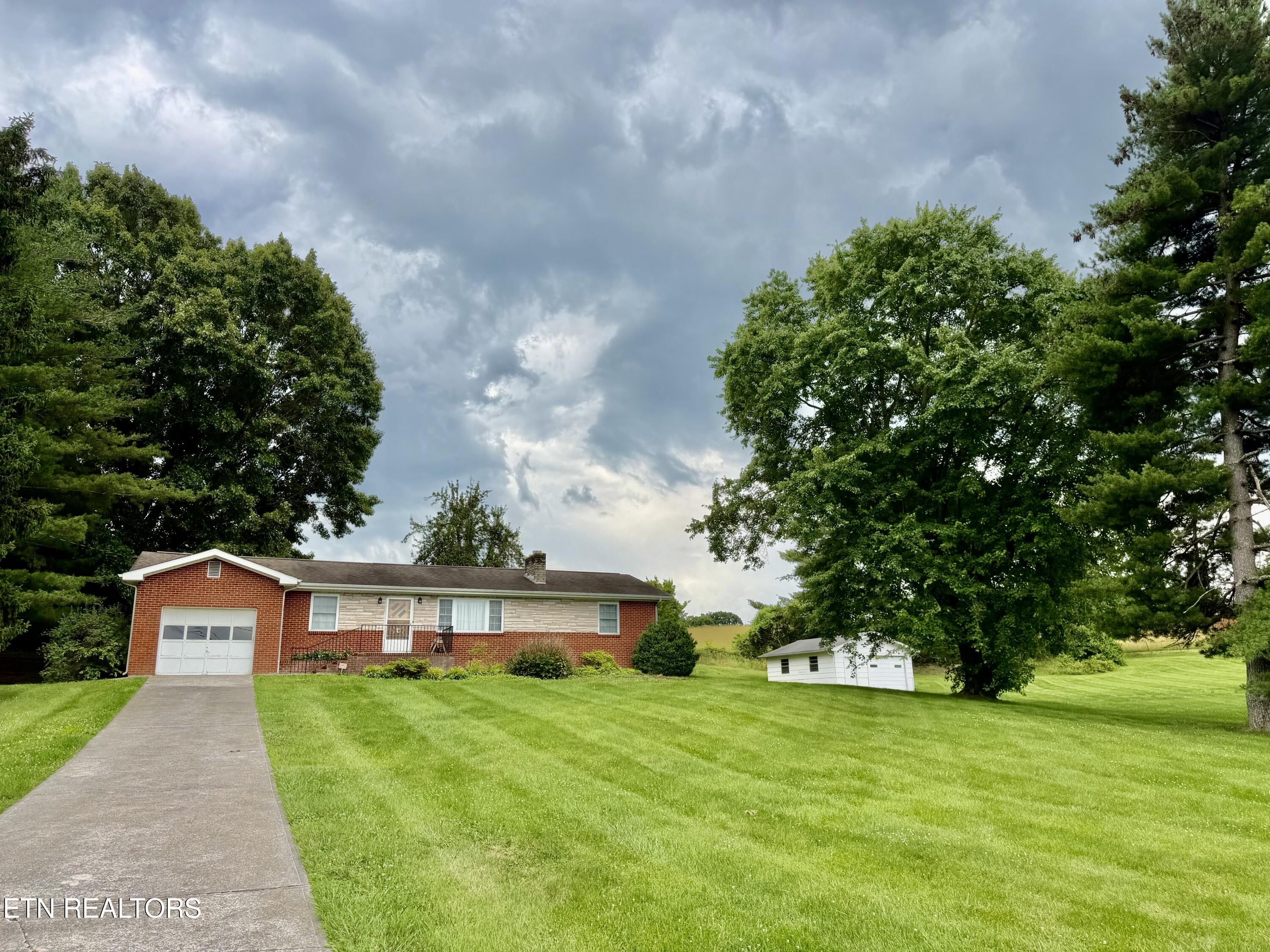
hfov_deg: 71.6
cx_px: 635
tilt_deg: +13.3
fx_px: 881
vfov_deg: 56.8
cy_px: 476
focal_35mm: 24
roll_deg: +1.4
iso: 80
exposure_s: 1/3425
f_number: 1.78
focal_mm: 6.76
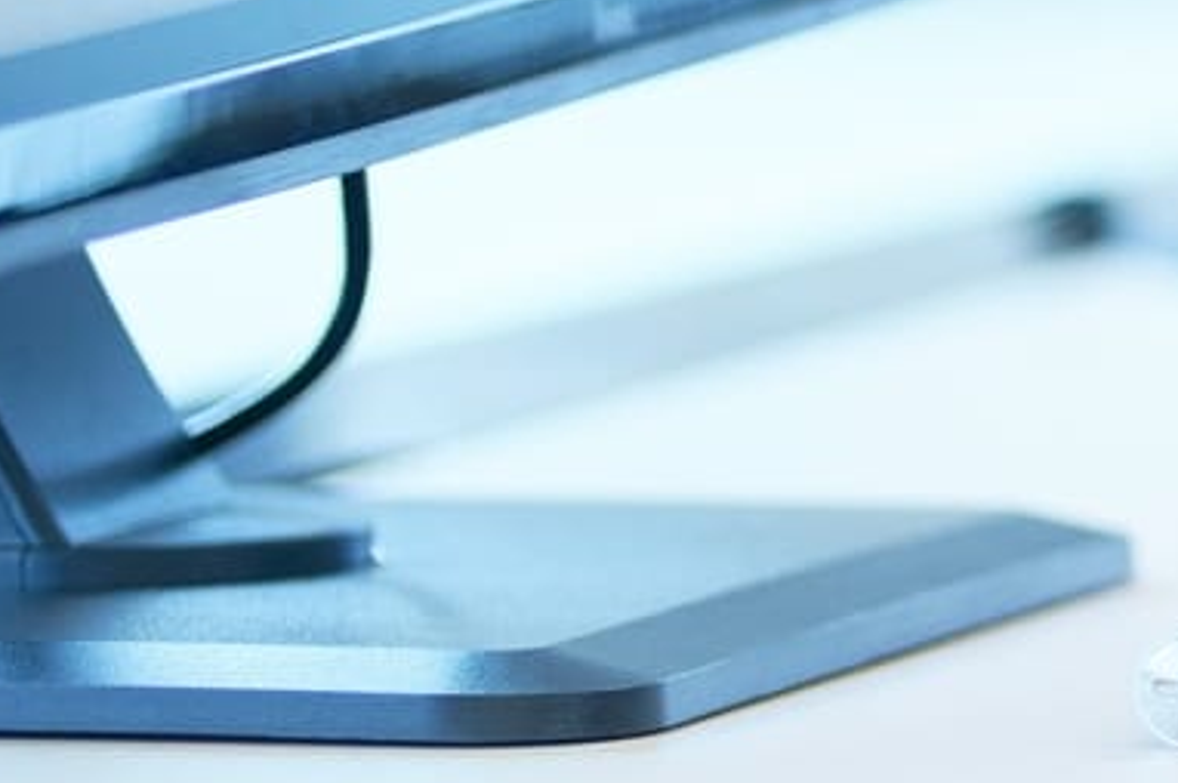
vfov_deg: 3.1
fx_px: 14549
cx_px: 2902
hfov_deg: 4.5
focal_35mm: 445
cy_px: -1008
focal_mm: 85
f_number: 2
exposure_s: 1/160
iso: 250
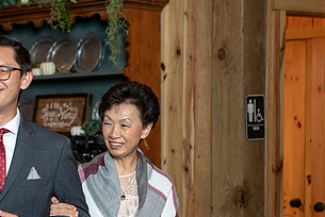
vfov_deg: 10.3
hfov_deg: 15.3
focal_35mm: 133
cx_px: 62
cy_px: 189
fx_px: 1202
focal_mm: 70
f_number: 4
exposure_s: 1/125
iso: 2000
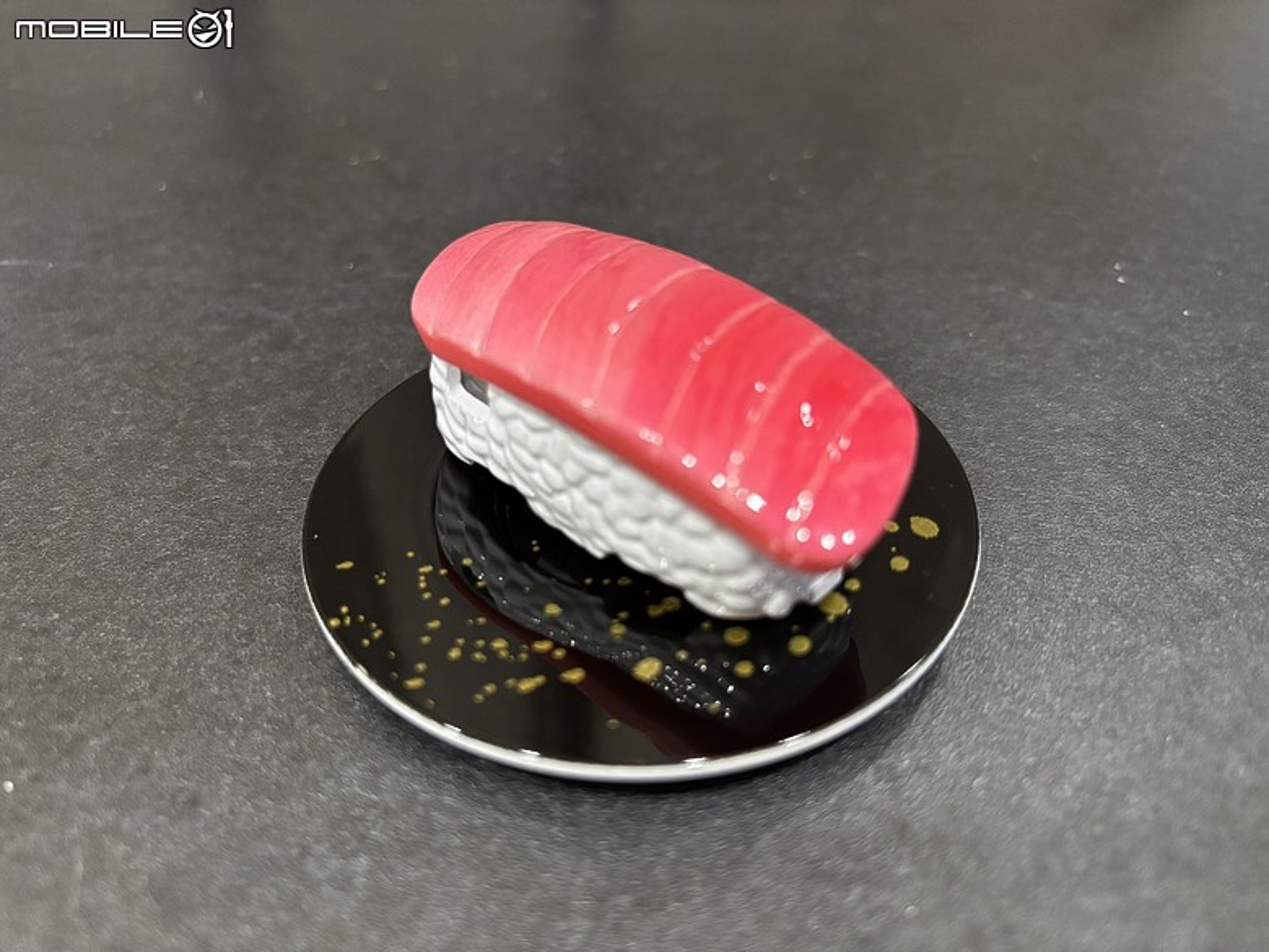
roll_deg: +1.6
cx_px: 634
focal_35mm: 26
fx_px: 953
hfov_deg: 67.3
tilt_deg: -39.3
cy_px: 476
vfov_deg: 53.1
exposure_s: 1/60
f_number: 1.6
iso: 400
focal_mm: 5.96
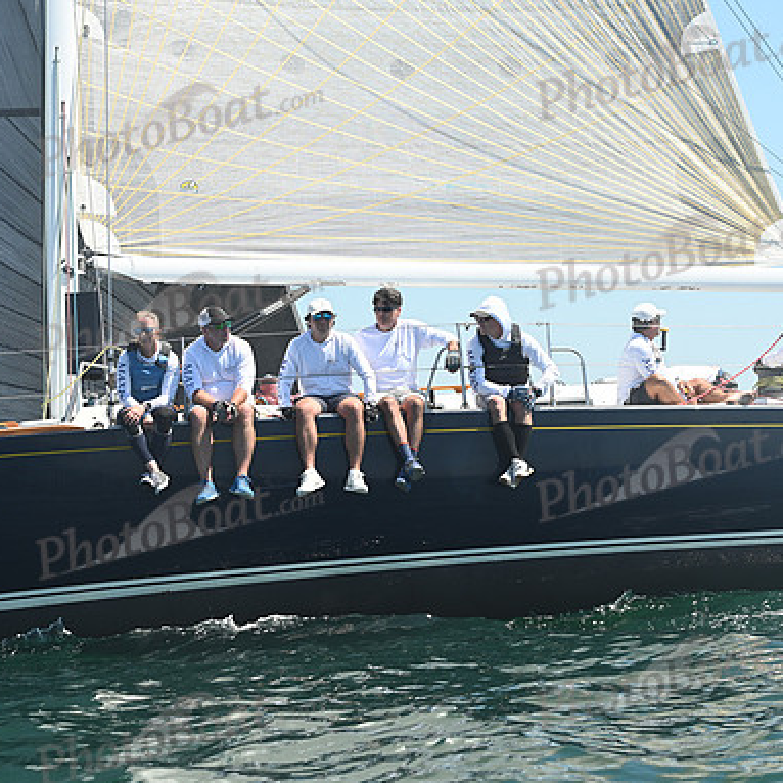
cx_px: 431
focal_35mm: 90
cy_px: 392
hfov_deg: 19.3
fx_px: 2303
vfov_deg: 19.3
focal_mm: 70
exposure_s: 1/1000
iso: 320
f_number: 6.3
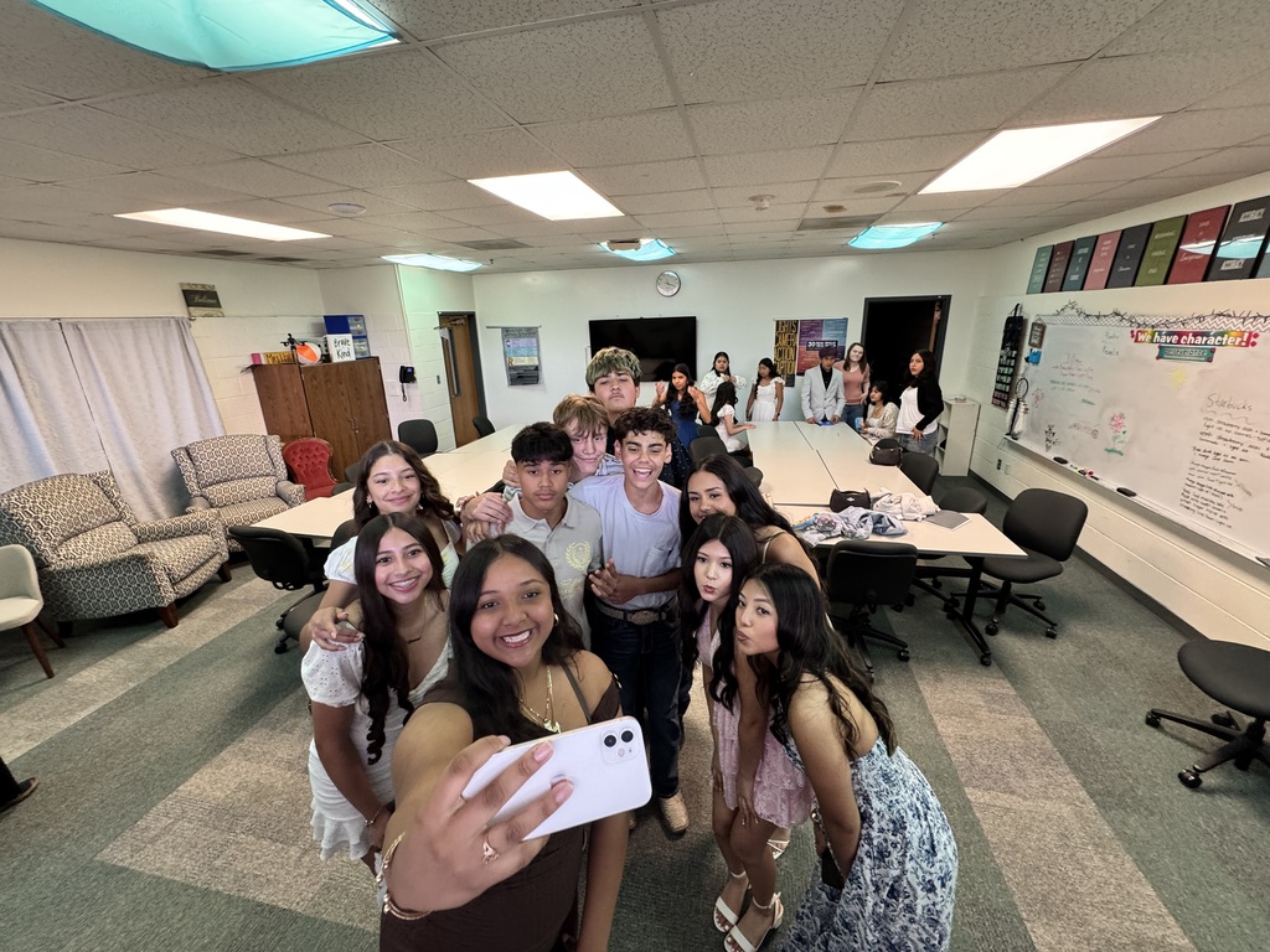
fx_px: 514
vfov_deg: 85.7
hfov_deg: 102.1
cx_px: 635
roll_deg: +1.4
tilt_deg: -17.0
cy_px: 476
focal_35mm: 14
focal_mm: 2.22
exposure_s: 1/60
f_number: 2.2
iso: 250
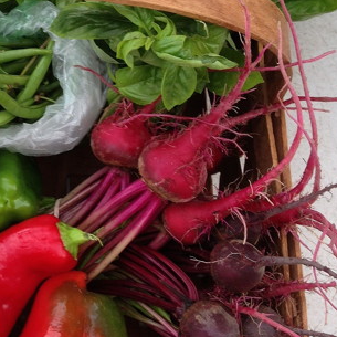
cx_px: -18
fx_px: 947
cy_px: 61
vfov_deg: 19.9
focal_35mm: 86
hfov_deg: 19.5
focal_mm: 4.12
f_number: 2.4
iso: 50
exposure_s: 1/120
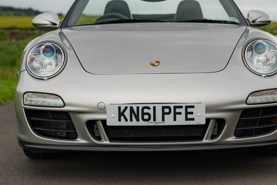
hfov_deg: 23.6
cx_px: 160
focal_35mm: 86
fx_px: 661
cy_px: 65
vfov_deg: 15.9
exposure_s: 1/500
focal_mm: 55
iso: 100
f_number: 2.8
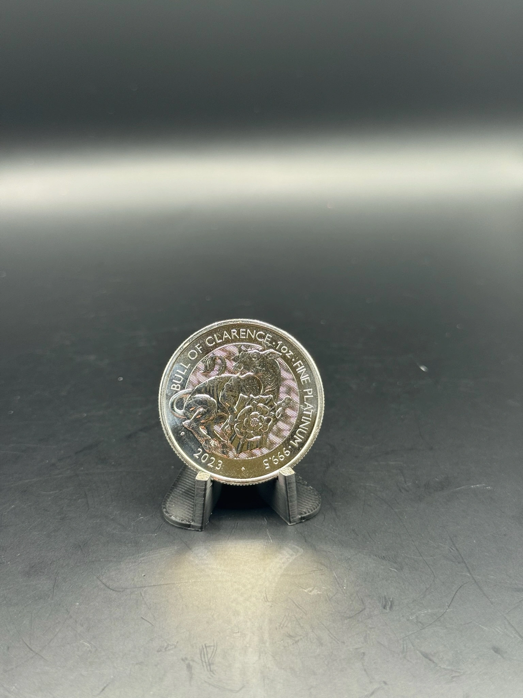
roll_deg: -1.5
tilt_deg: -26.9
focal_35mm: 48
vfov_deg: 39.7
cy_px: 349
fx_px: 967
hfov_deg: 30.3
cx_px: 262
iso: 64
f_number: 1.78
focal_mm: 6.76
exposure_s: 1/60
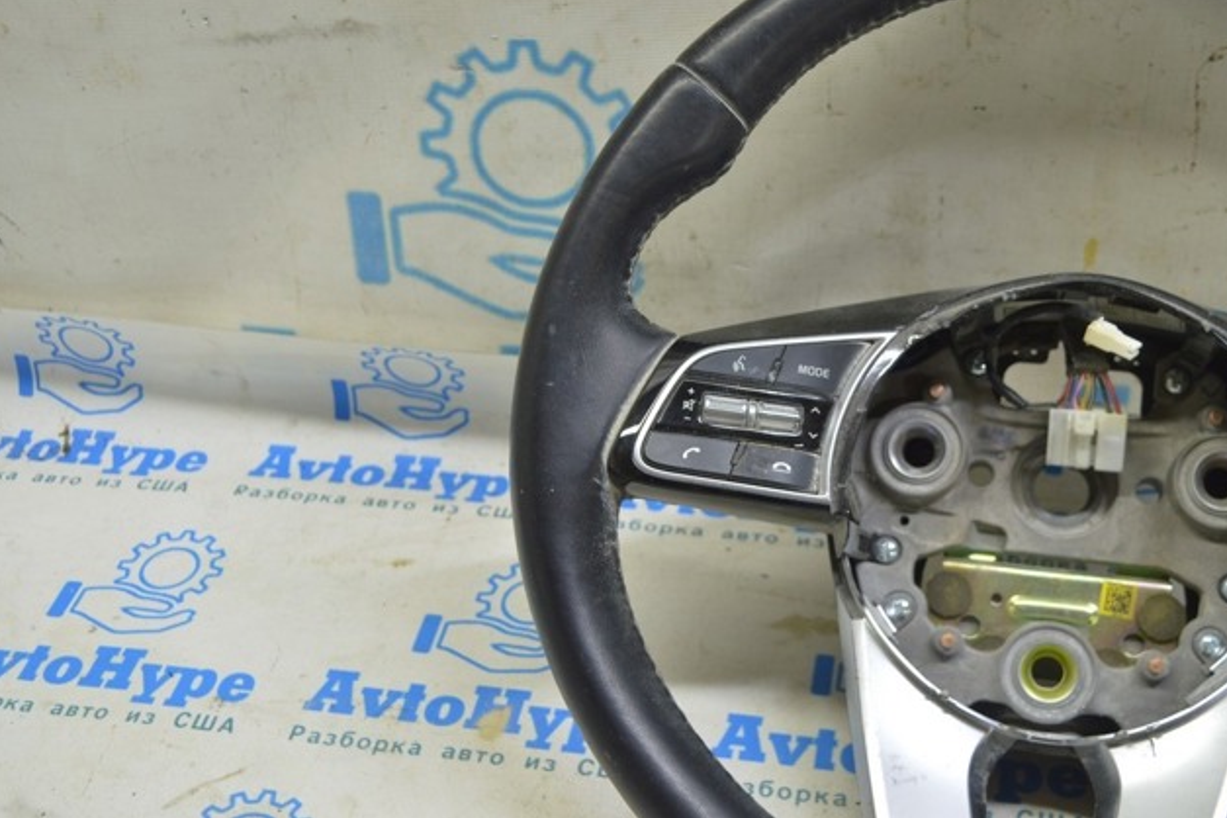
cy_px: 404
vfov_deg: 26.0
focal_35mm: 52
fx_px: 1772
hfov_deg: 38.2
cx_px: 614
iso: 400
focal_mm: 34
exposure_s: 1/20
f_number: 5.6
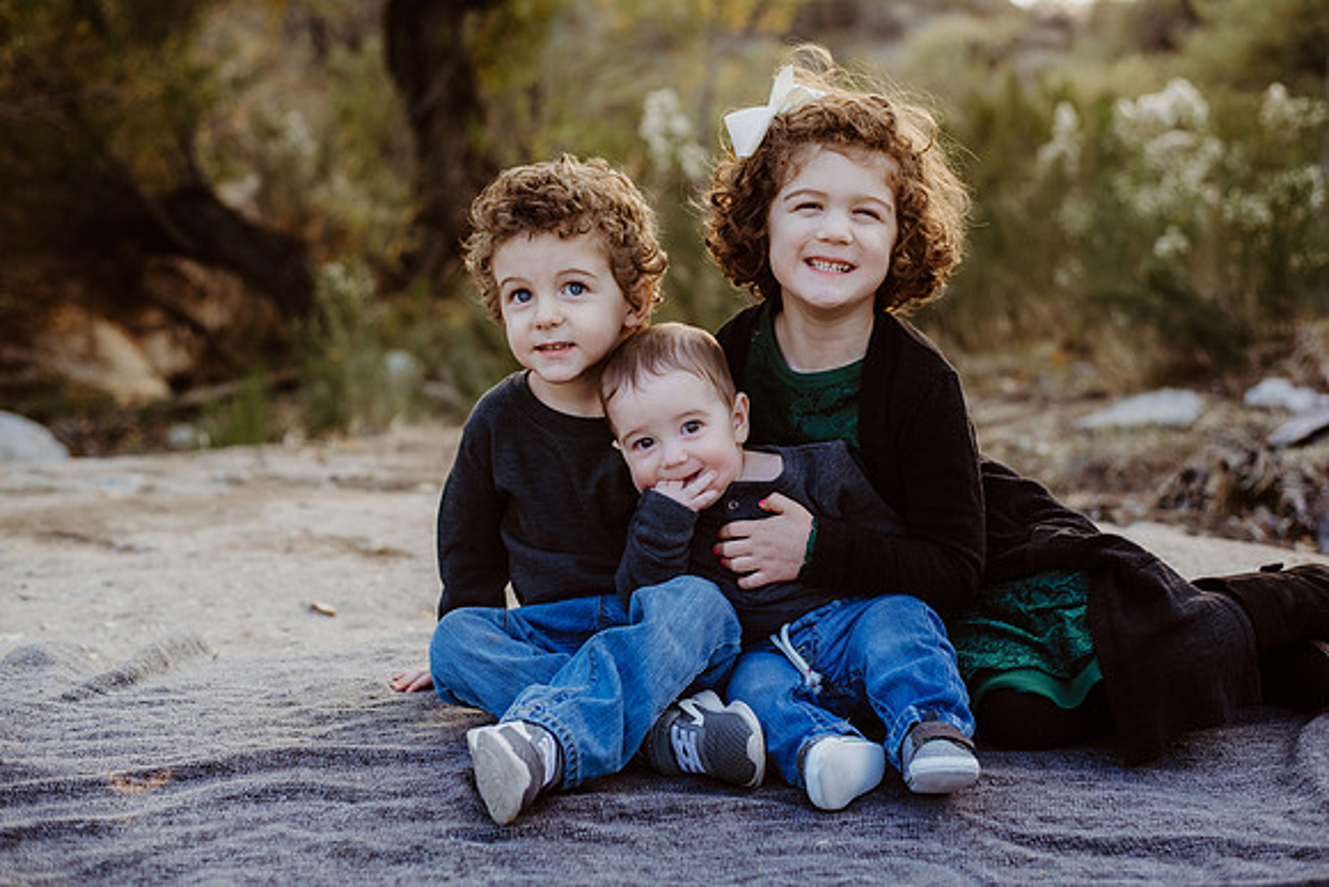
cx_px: 664
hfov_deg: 39.6
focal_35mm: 50
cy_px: 444
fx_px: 1846
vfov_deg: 27.0
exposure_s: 1/800
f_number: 3.2
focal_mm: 50
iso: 400
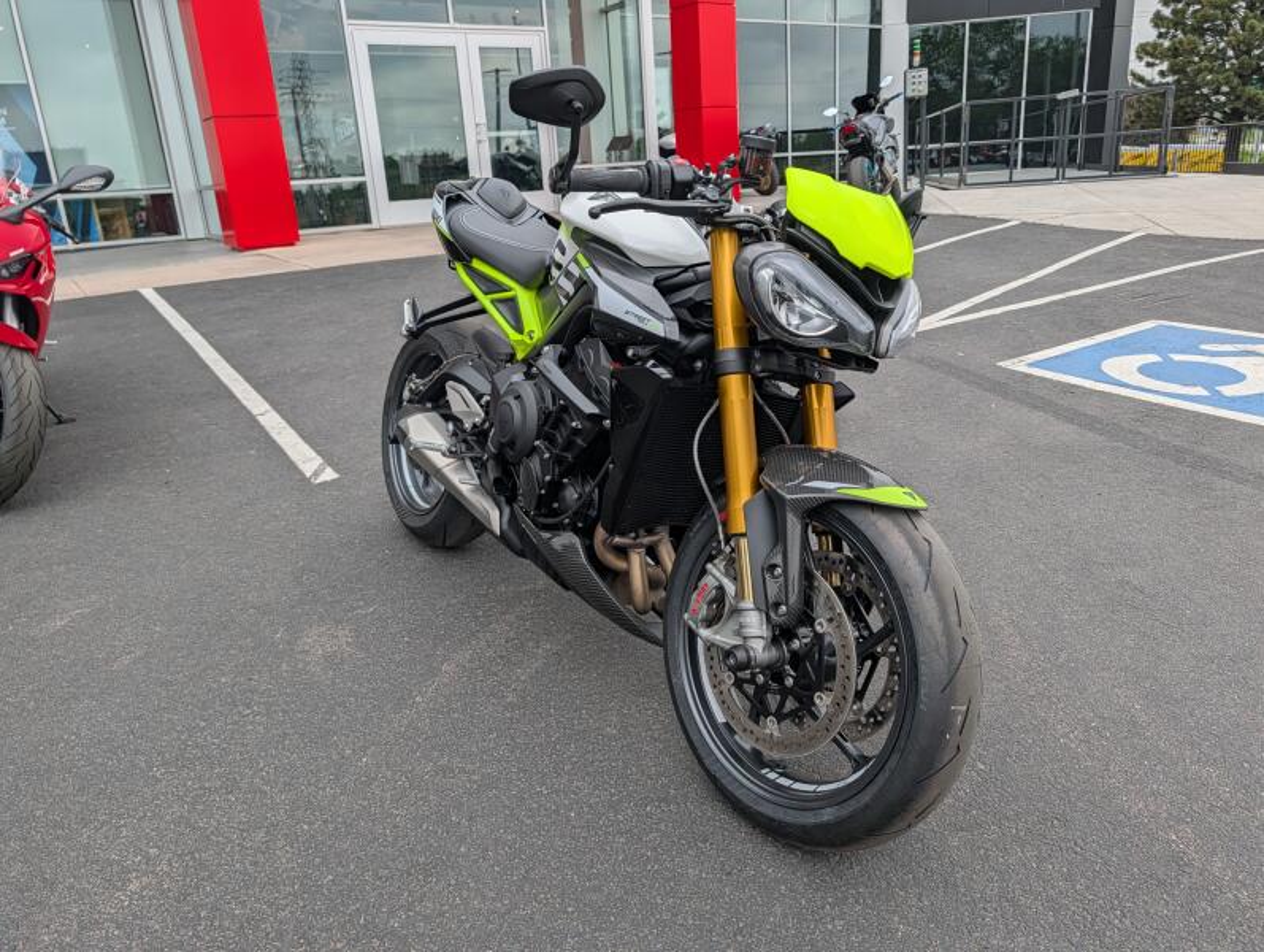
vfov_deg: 56.9
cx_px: 632
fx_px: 878
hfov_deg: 71.5
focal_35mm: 24
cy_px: 476
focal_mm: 6.9
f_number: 1.68
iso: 21
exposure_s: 1/773
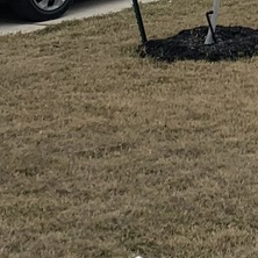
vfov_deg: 10.8
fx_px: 1256
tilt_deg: +9.8
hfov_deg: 10.5
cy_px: -249
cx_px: 566
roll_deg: +1.5
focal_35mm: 149
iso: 25
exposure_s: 1/2257
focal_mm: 4.25
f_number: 1.8
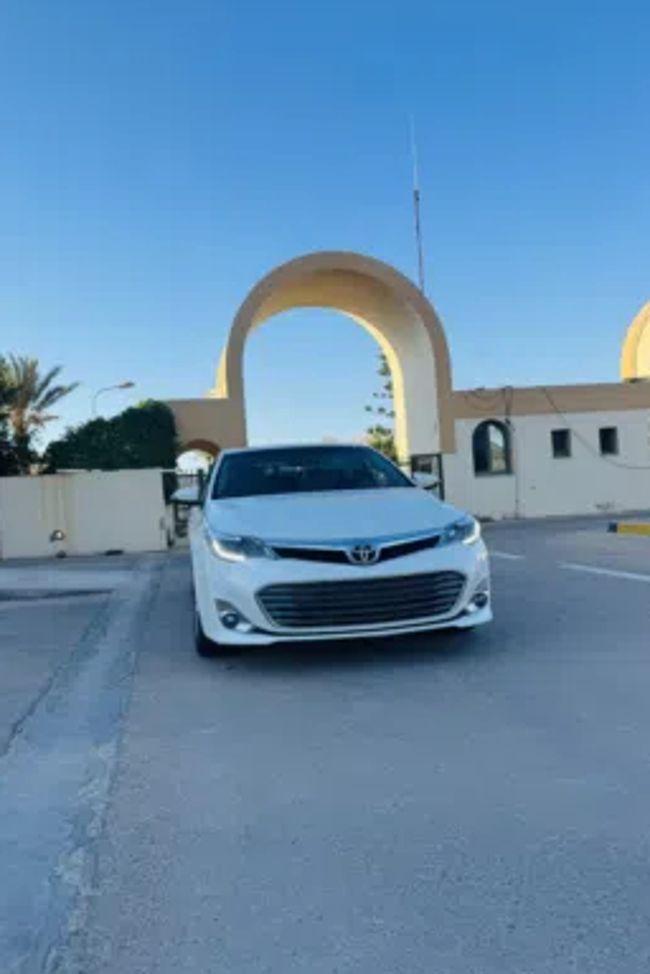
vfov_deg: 69.4
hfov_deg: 49.4
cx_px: 287
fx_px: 704
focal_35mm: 26
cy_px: 490
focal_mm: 6.76
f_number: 1.78
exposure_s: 1/2331
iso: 80
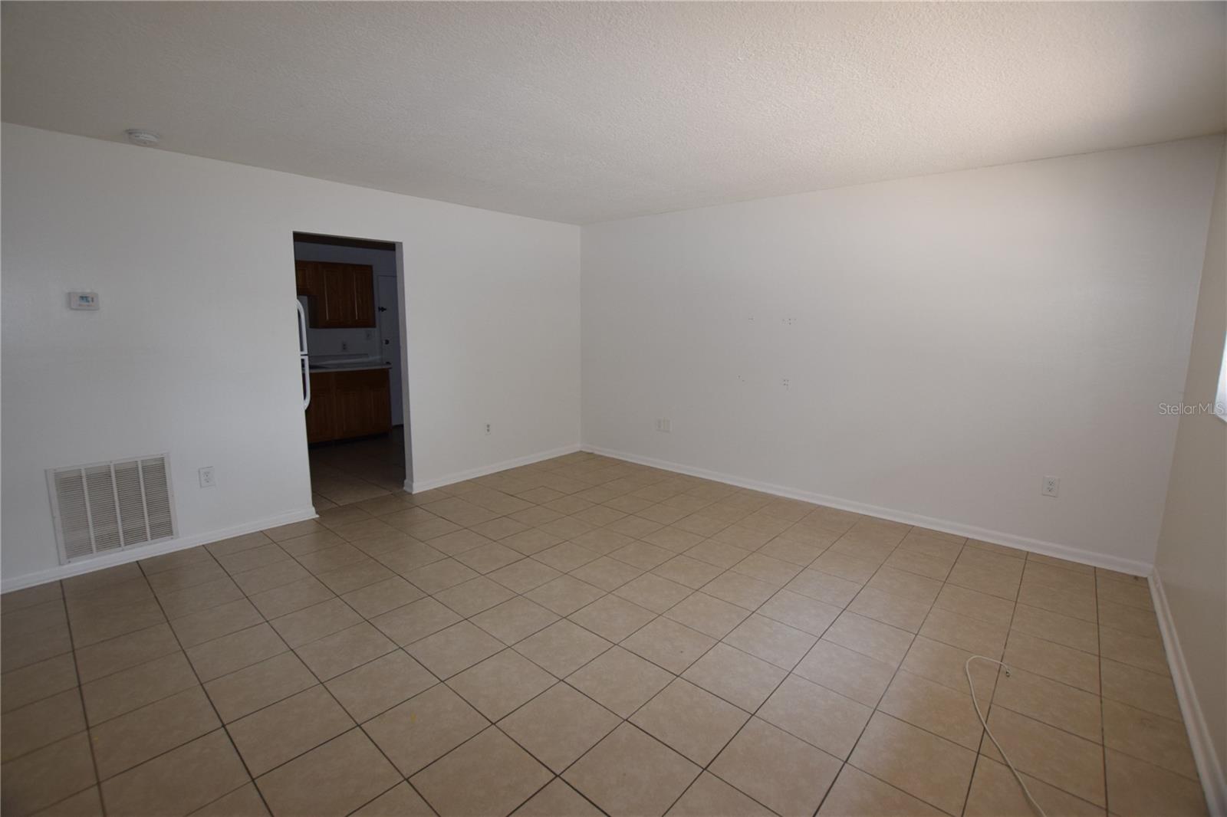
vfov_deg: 77.3
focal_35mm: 15
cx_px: 614
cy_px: 408
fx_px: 511
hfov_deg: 100.4
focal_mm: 10
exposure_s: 1/100
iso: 800
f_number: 5
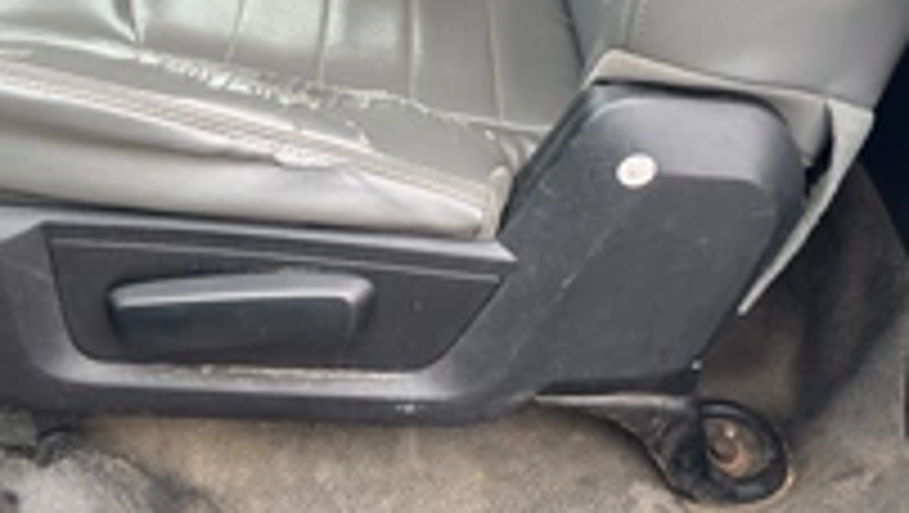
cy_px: -130
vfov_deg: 20.0
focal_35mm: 56
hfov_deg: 37.1
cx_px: 396
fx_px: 1351
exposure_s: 1/196
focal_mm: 5.1
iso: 40
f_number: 1.6
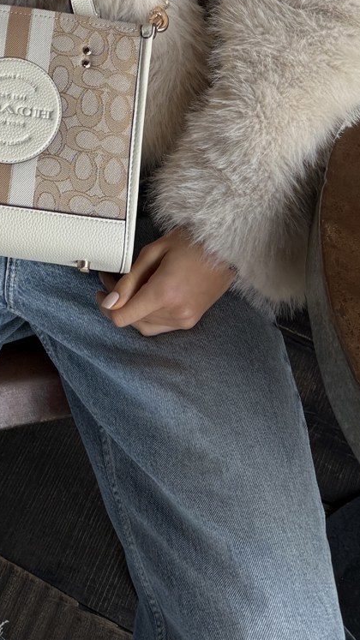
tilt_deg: -37.3
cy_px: -143
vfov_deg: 26.5
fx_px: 1188
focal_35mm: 70
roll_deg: -1.5
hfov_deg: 16.8
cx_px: -13
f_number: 1.78
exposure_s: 1/100
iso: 64
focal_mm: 6.76
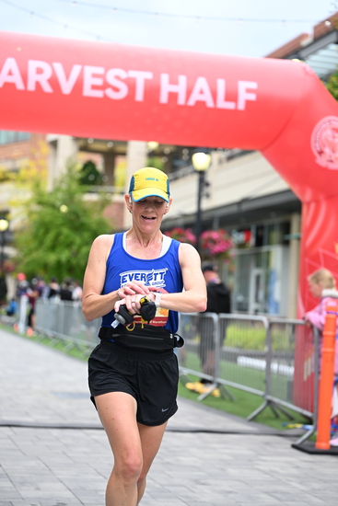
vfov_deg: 25.7
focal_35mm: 79
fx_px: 1112
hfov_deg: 17.3
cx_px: 169
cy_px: 253
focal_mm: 79
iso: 640
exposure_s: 1/1600
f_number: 2.8
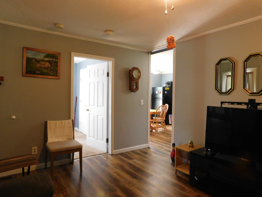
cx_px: 131
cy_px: 98
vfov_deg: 58.9
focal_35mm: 23
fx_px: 174
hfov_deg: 73.9
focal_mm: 4
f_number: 3
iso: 400
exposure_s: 1/25
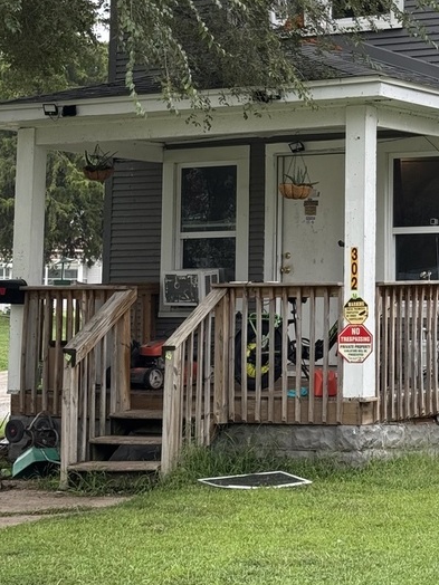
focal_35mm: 99
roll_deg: -0.5
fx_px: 1674
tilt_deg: +6.8
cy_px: 131
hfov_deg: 14.8
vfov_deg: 19.7
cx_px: 410
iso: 64
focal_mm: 6.76
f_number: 1.78
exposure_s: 1/241
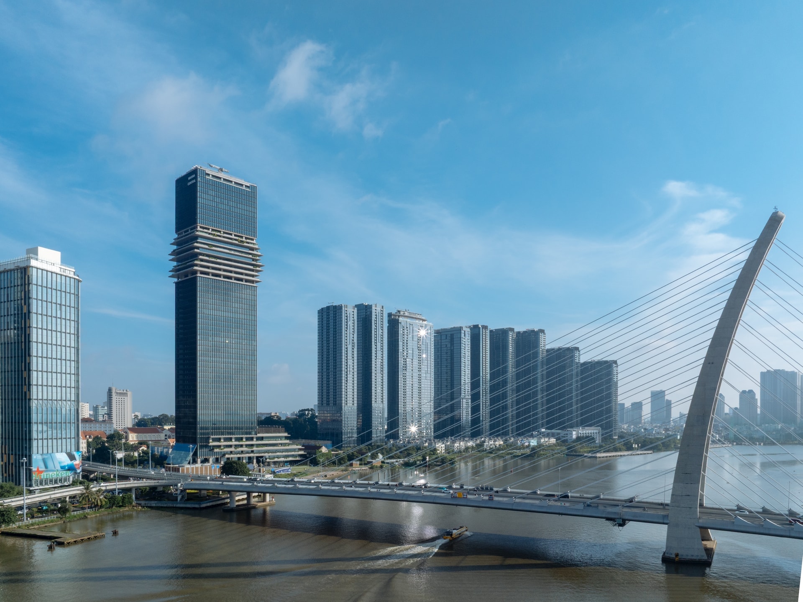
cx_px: 402
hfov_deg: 71.6
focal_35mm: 24
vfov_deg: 56.8
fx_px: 556
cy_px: 301
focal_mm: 12.29
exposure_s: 1/240
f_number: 11
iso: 100
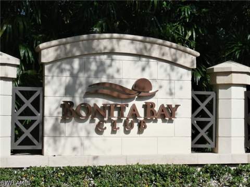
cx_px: 125
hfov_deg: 26.7
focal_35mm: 73
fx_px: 527
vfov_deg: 20.2
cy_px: 94
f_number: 4.5
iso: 100
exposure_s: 1/1000
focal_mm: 13.06
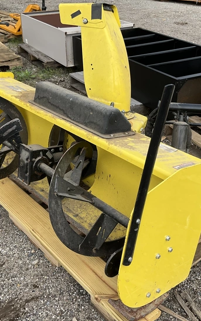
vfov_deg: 47.2
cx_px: 98
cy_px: 159
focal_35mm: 42
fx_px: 368
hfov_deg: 30.5
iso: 25
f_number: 1.8
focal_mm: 3
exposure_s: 1/1195
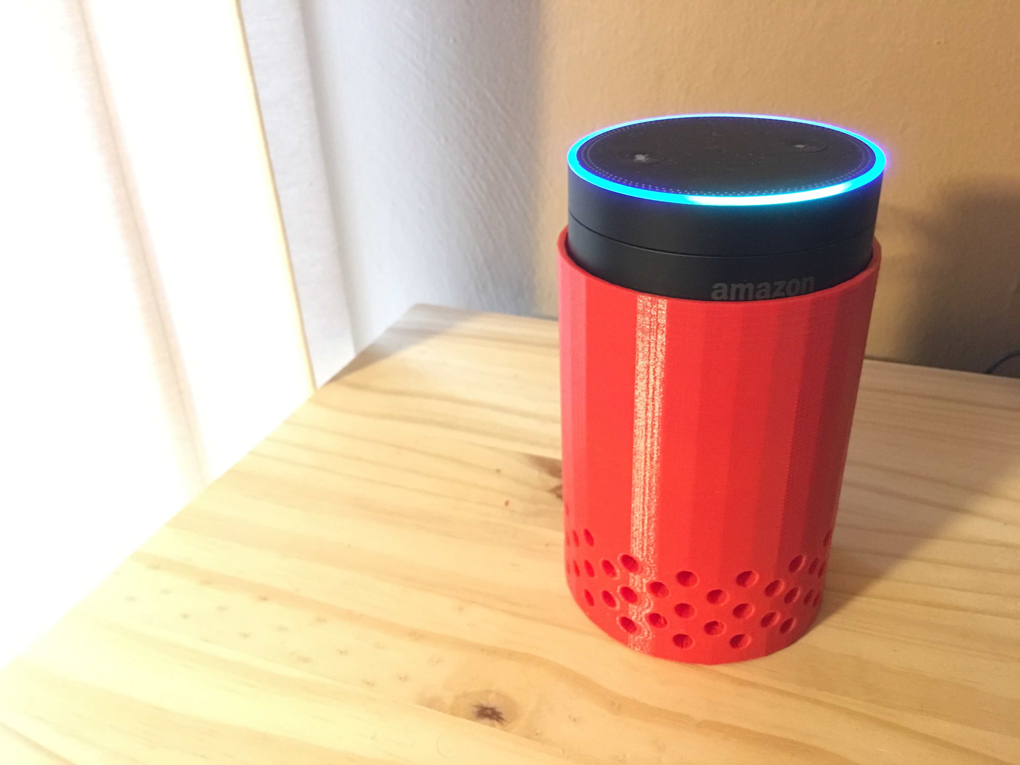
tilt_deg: -27.8
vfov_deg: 48.2
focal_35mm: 29
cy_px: 382
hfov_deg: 61.7
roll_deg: +2.3
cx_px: 510
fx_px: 855
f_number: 2.2
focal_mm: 4.15
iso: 250
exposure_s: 1/4
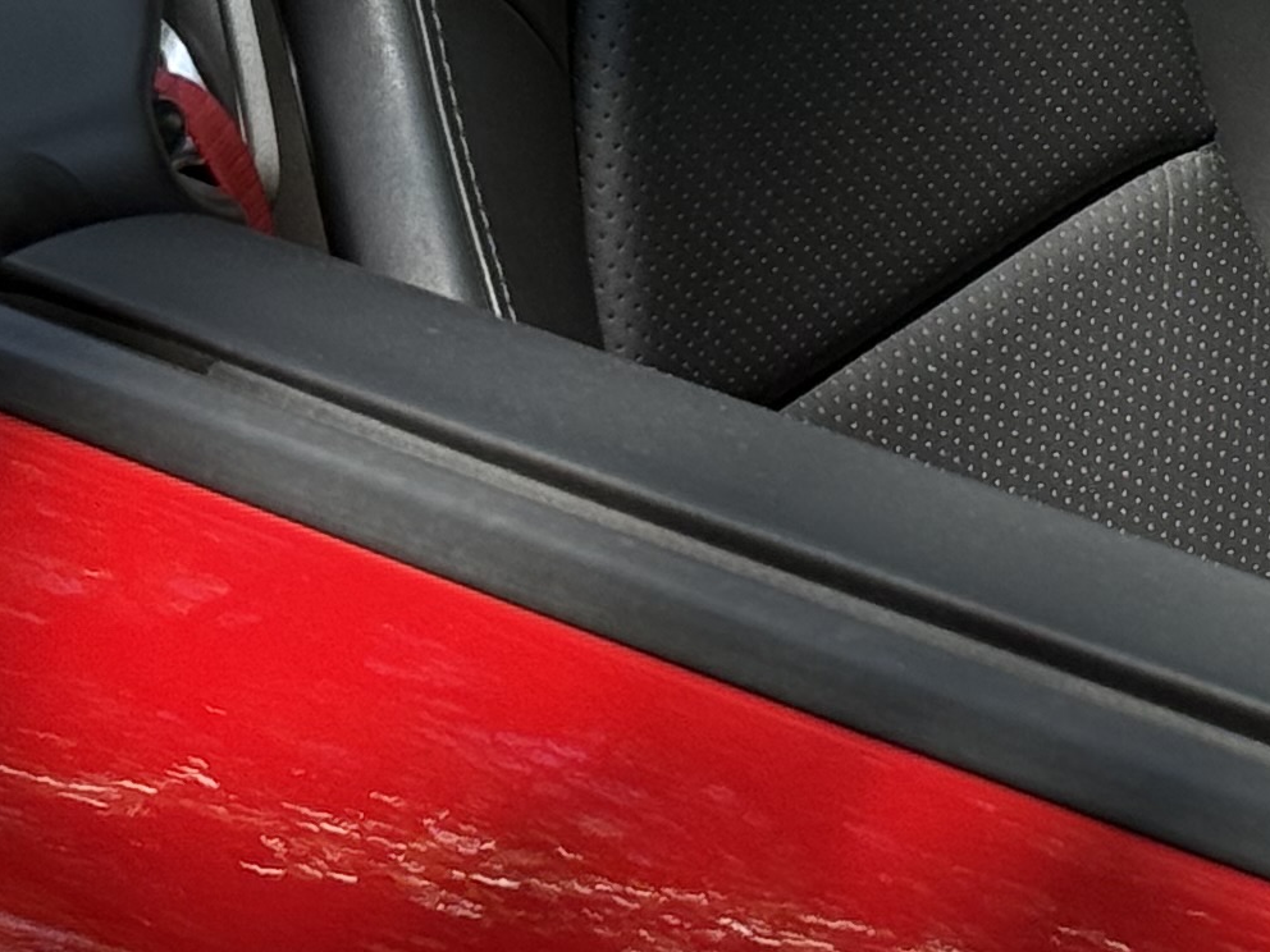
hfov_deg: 10.0
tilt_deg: -23.3
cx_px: 1634
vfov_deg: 7.6
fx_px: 7154
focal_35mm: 195
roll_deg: -1.2
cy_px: -82
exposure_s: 1/962
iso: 64
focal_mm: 6.76
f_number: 1.78
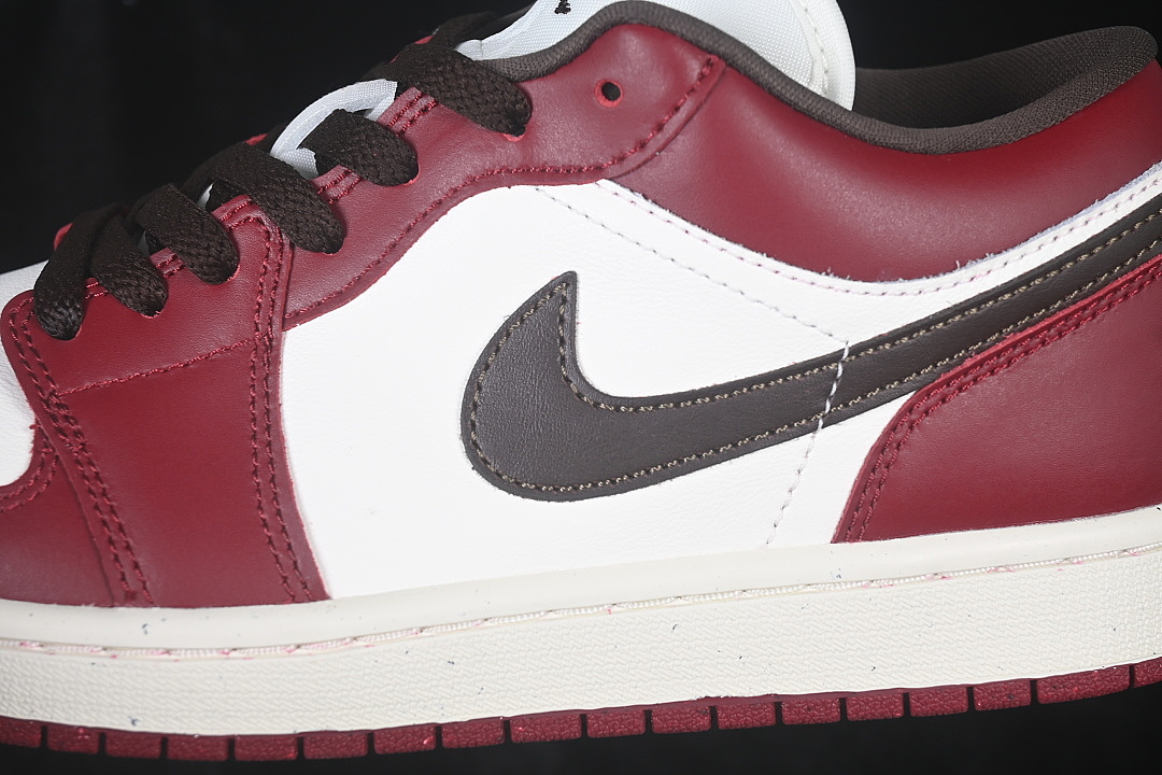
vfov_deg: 18.2
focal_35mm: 75
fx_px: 2421
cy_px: 388
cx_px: 581
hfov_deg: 27.0
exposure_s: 1/60
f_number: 7.1
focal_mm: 50
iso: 160
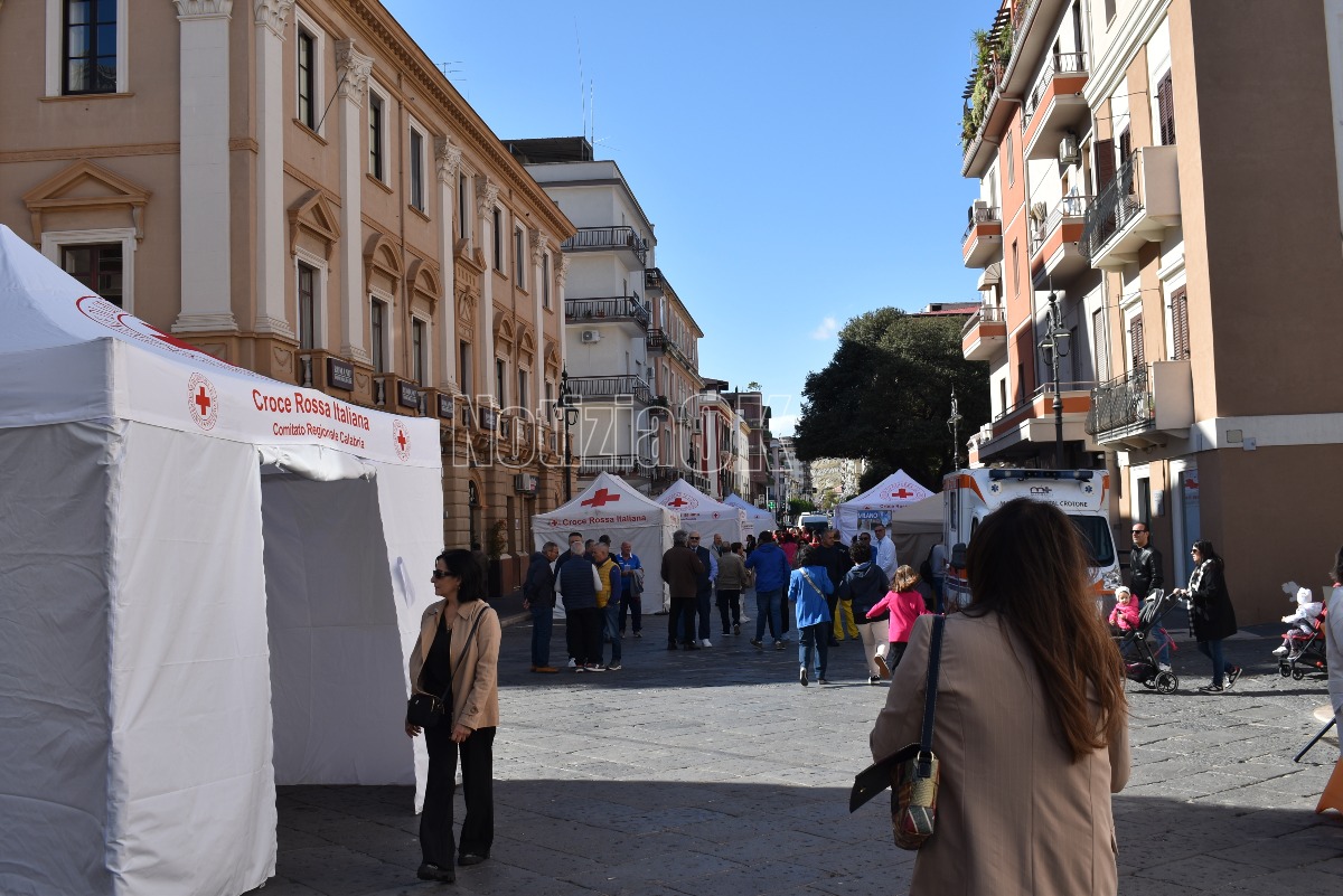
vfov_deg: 36.9
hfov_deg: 53.1
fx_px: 1343
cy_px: 448
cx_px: 672
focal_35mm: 36
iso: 110
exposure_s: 1/250
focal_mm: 24
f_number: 8
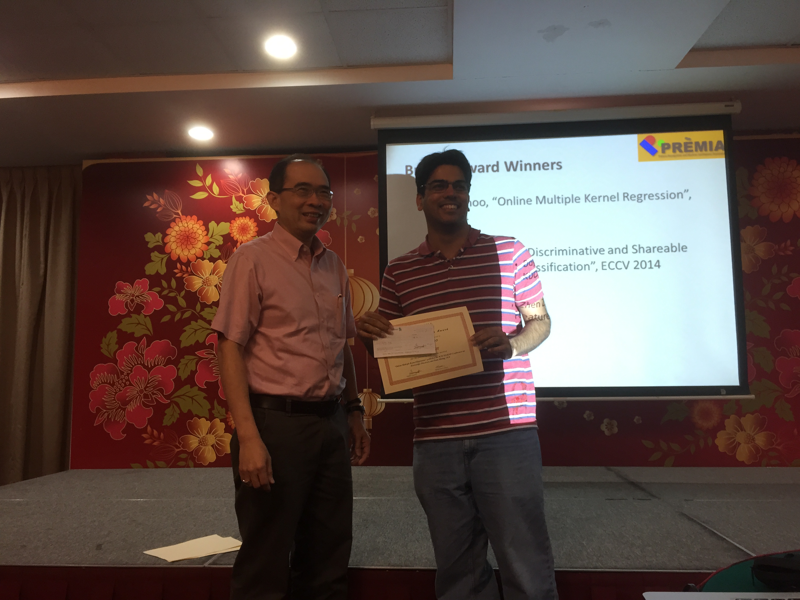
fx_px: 670
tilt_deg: +6.6
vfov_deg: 48.2
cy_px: 300
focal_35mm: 29
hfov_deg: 61.7
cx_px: 400
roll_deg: -0.1
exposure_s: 1/30
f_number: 2.2
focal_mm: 4.15
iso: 80
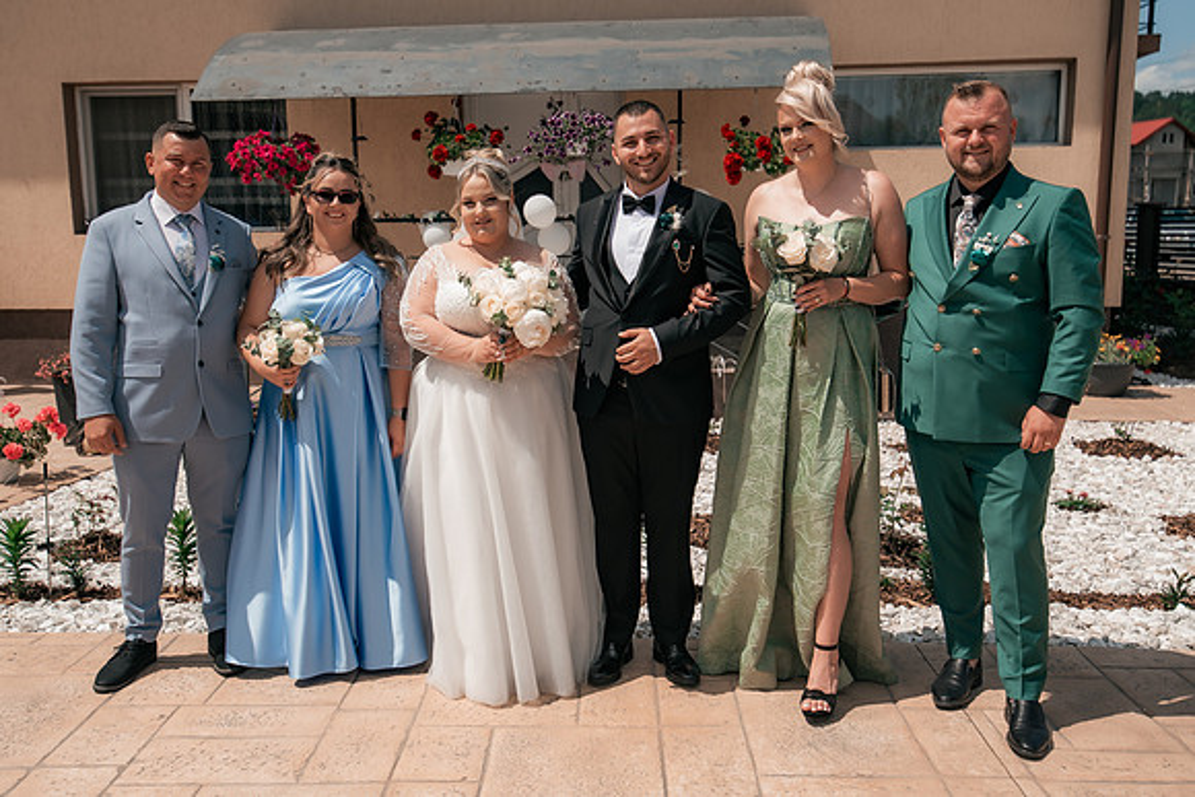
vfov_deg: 38.7
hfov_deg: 55.5
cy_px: 384
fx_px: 1135
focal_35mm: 34
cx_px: 584
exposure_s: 1/3200
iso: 320
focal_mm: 30
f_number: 4.5
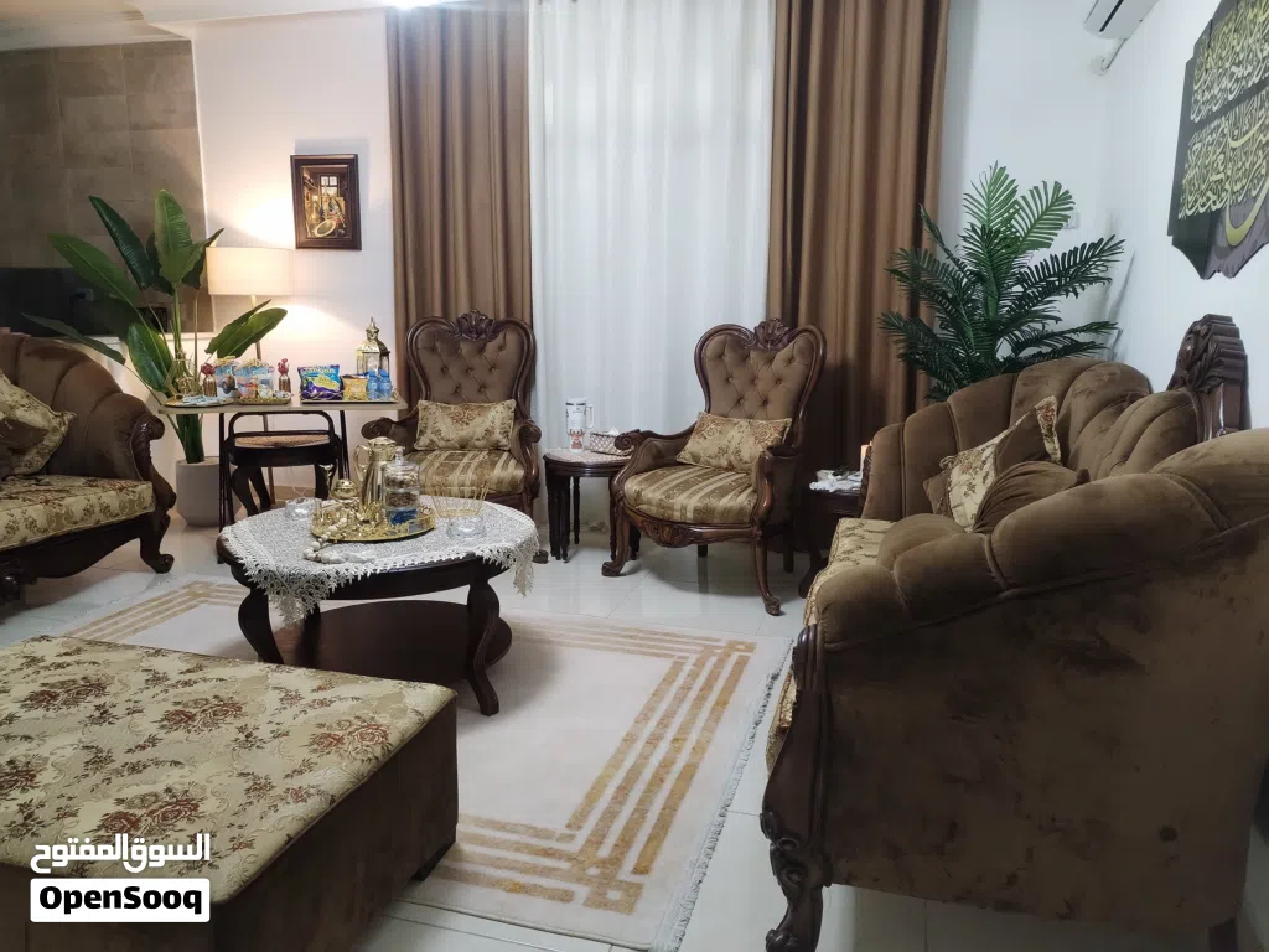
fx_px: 1063
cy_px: 476
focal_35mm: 29
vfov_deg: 48.2
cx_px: 634
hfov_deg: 61.7
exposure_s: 1/33.3
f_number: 1.8
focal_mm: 4.75
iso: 626
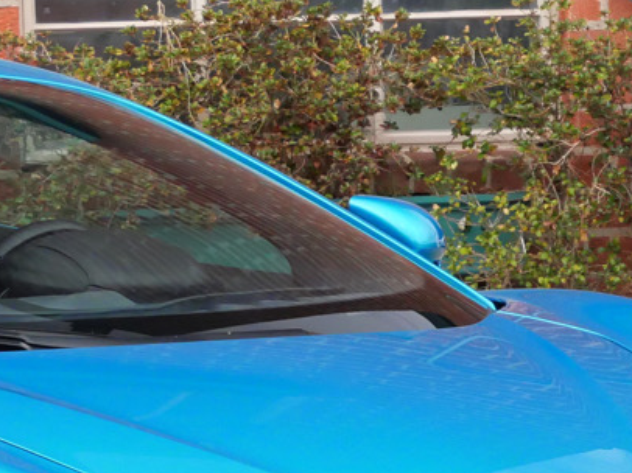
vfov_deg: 4.7
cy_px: 114
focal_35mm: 318
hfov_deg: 6.2
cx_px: -174
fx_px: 5802
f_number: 5.6
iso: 1250
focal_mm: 43
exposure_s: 1/640
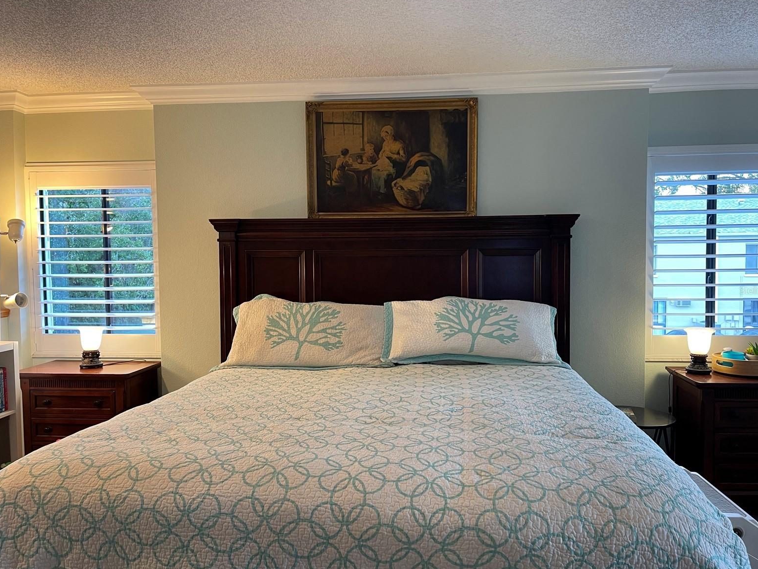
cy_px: 290
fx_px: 569
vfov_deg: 53.1
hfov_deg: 67.3
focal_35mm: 26
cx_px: 392
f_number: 1.6
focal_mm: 5.1
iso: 125
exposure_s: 1/60
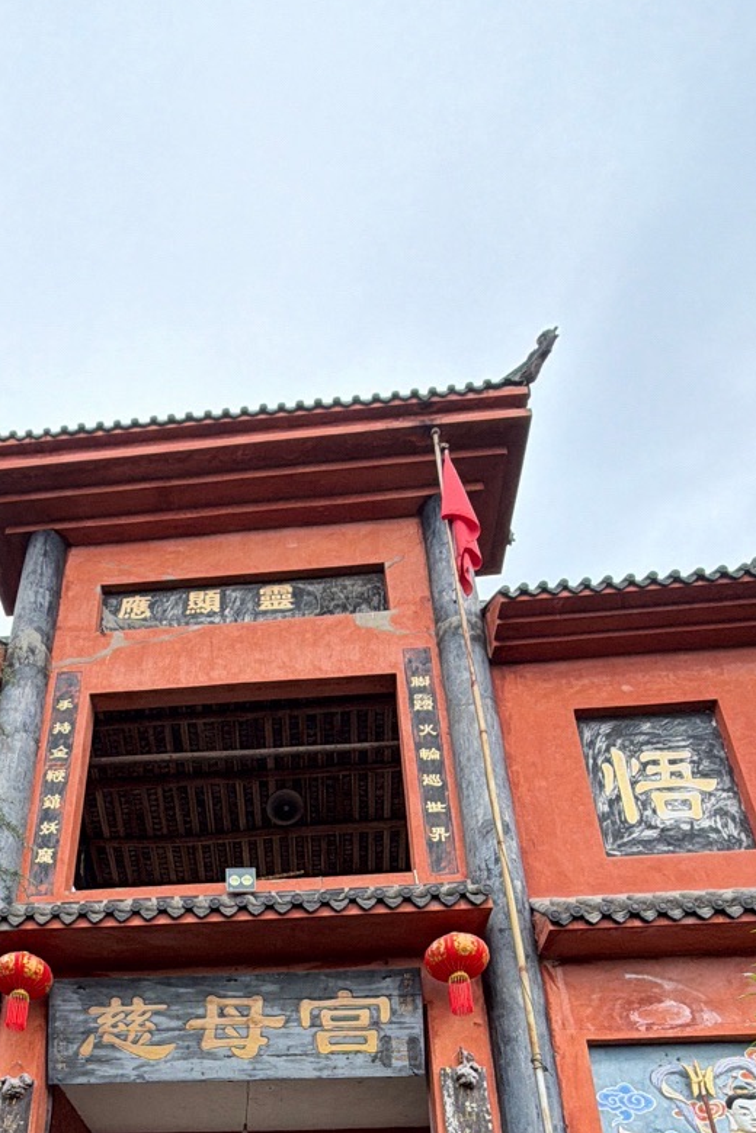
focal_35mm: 28
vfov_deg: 54.5
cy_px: 1073
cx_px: 235
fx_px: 882
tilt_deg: +26.3
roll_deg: -0.4
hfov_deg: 45.5
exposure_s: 1/121
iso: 64
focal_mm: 2.22
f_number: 2.2
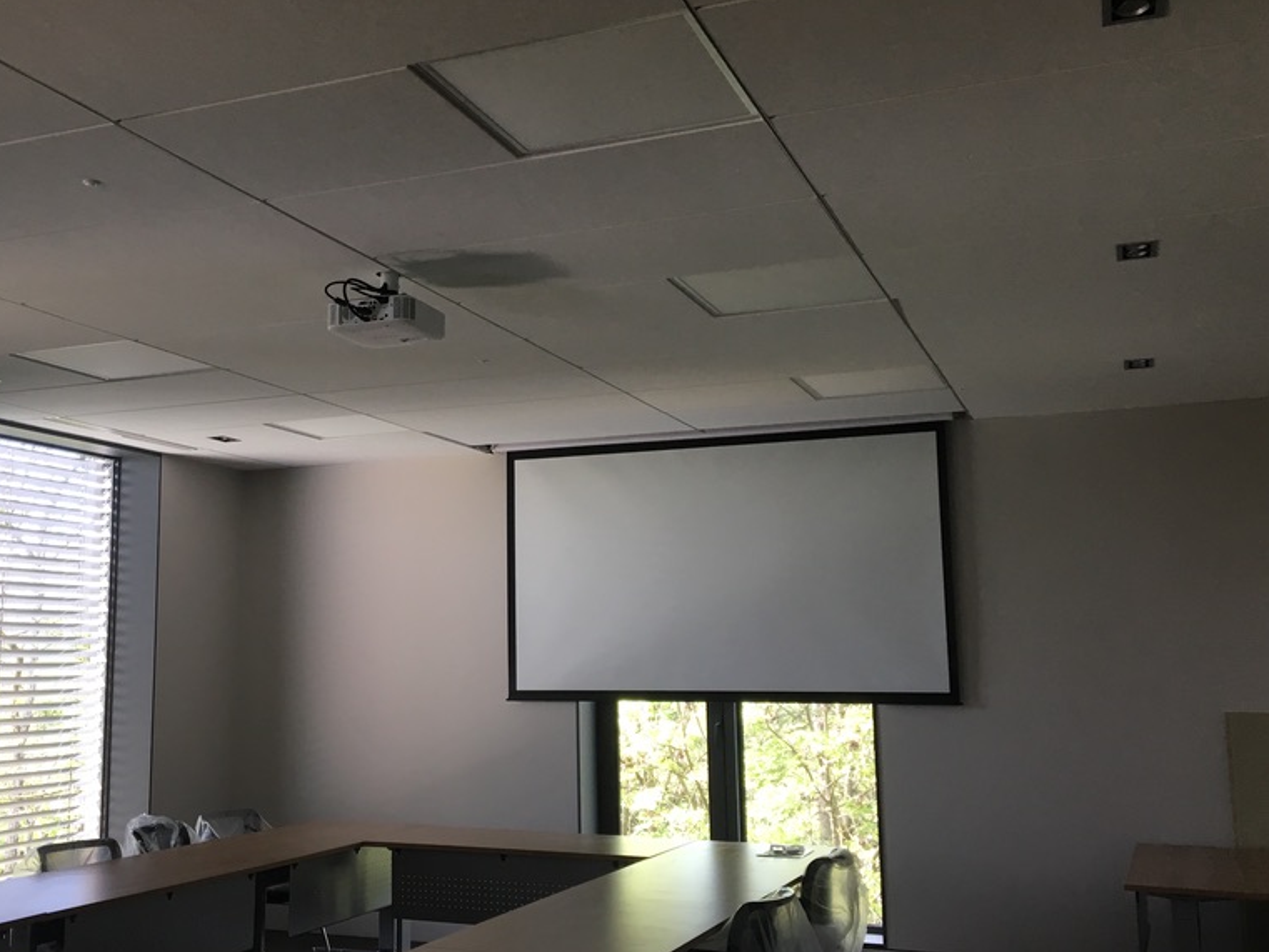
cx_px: 485
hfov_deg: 47.5
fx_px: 1430
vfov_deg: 36.8
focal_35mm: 39
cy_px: 460
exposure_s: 1/33
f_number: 2.2
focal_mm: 4.15
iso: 25
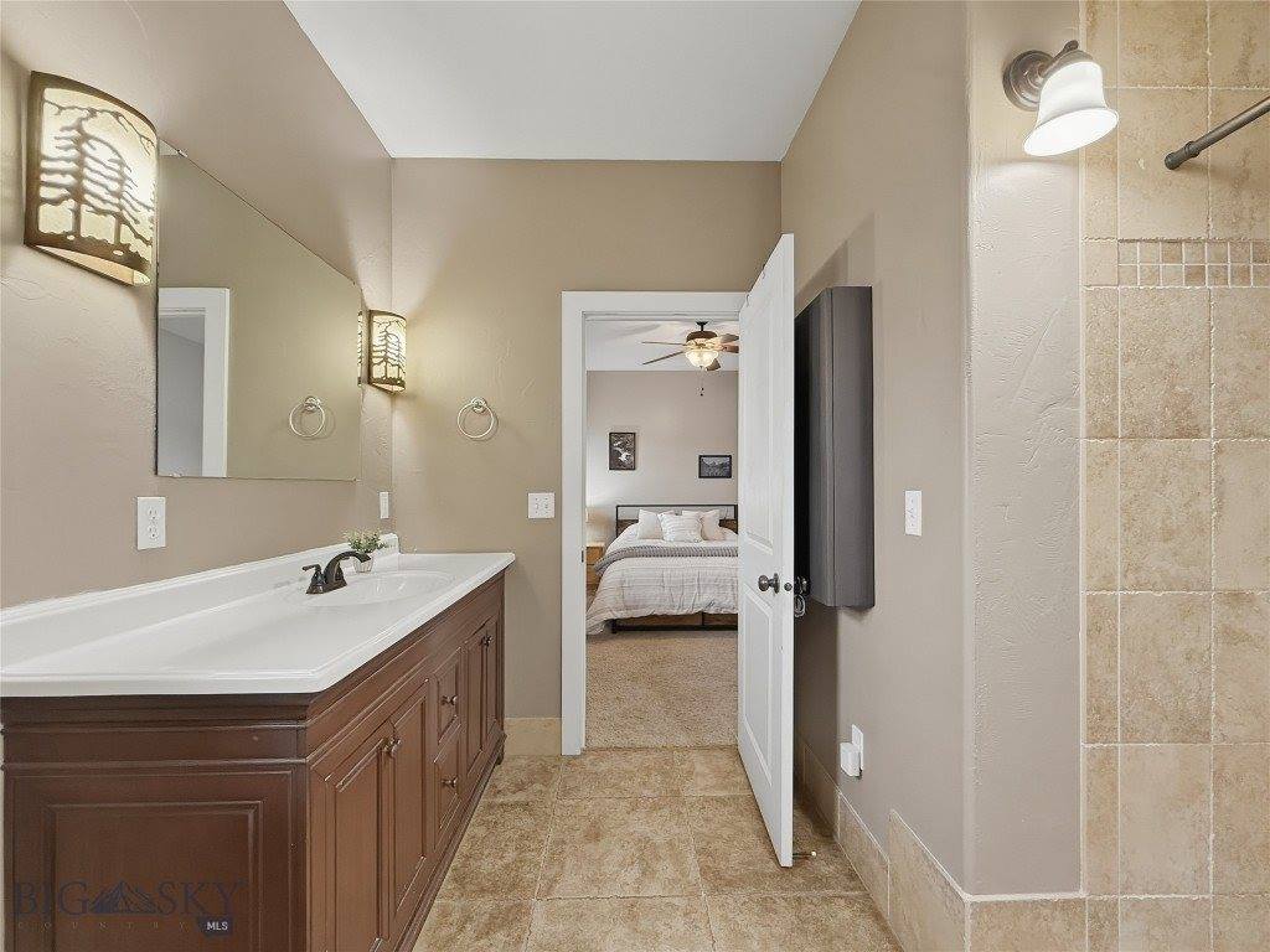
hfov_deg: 102.1
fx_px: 514
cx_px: 635
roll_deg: -0.6
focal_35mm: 14
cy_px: 476
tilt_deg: +1.7
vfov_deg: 85.7
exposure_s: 1/60
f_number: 2.2
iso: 320
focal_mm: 2.2
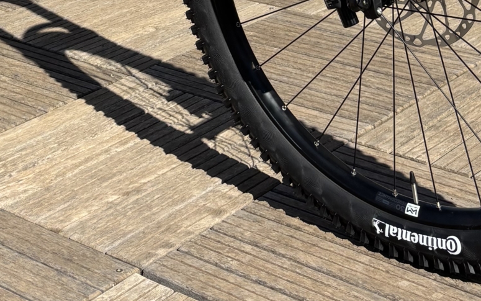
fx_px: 1193
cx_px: 174
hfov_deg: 22.7
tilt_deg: -4.6
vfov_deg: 12.7
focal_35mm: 91
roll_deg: +1.7
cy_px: -295
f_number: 1.6
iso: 50
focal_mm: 5.96
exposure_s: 1/3413
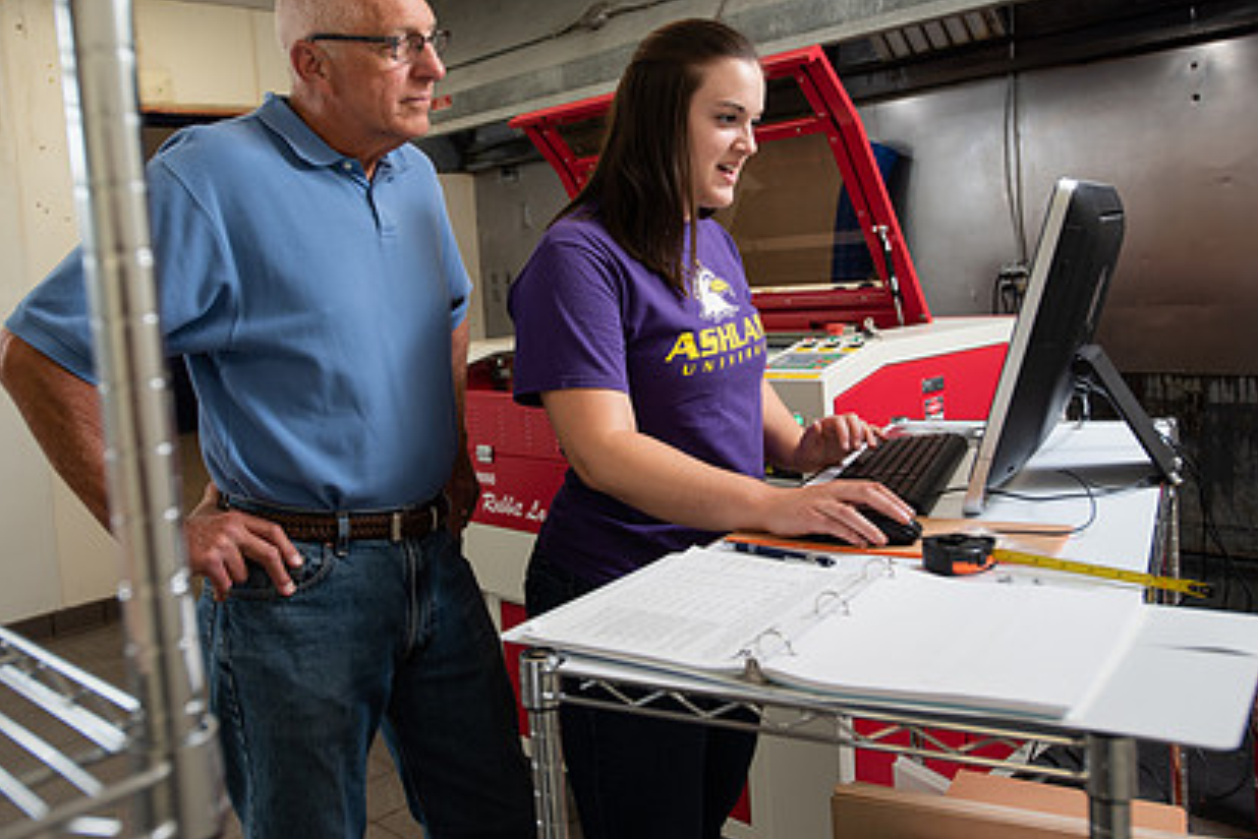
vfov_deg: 42.2
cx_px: 629
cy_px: 337
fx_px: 1084
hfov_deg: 60.3
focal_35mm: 31
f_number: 4
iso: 400
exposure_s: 1/200
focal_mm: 22
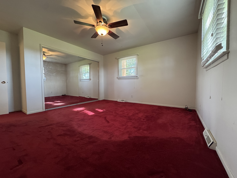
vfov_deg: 85.7
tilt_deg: -2.7
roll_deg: -0.1
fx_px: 96
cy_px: 89
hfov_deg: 102.1
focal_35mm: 14
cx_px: 118
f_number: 2.2
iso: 400
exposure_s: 1/60
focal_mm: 2.22
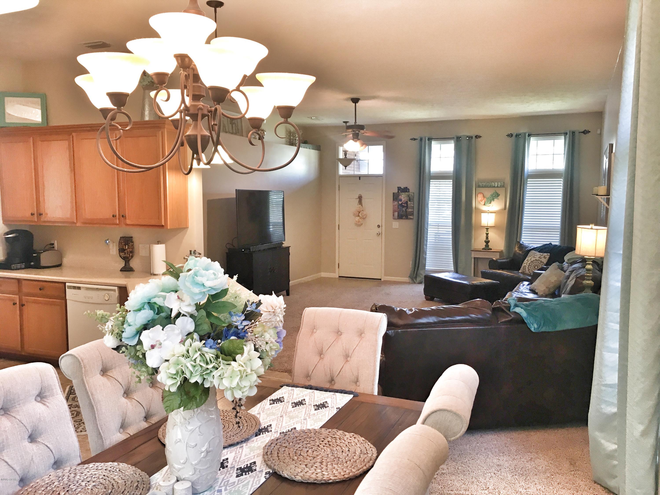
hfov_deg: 61.7
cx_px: 330
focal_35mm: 29
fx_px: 553
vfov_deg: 48.2
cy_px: 248
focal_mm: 4.15
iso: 50
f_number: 2.2
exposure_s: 1/30
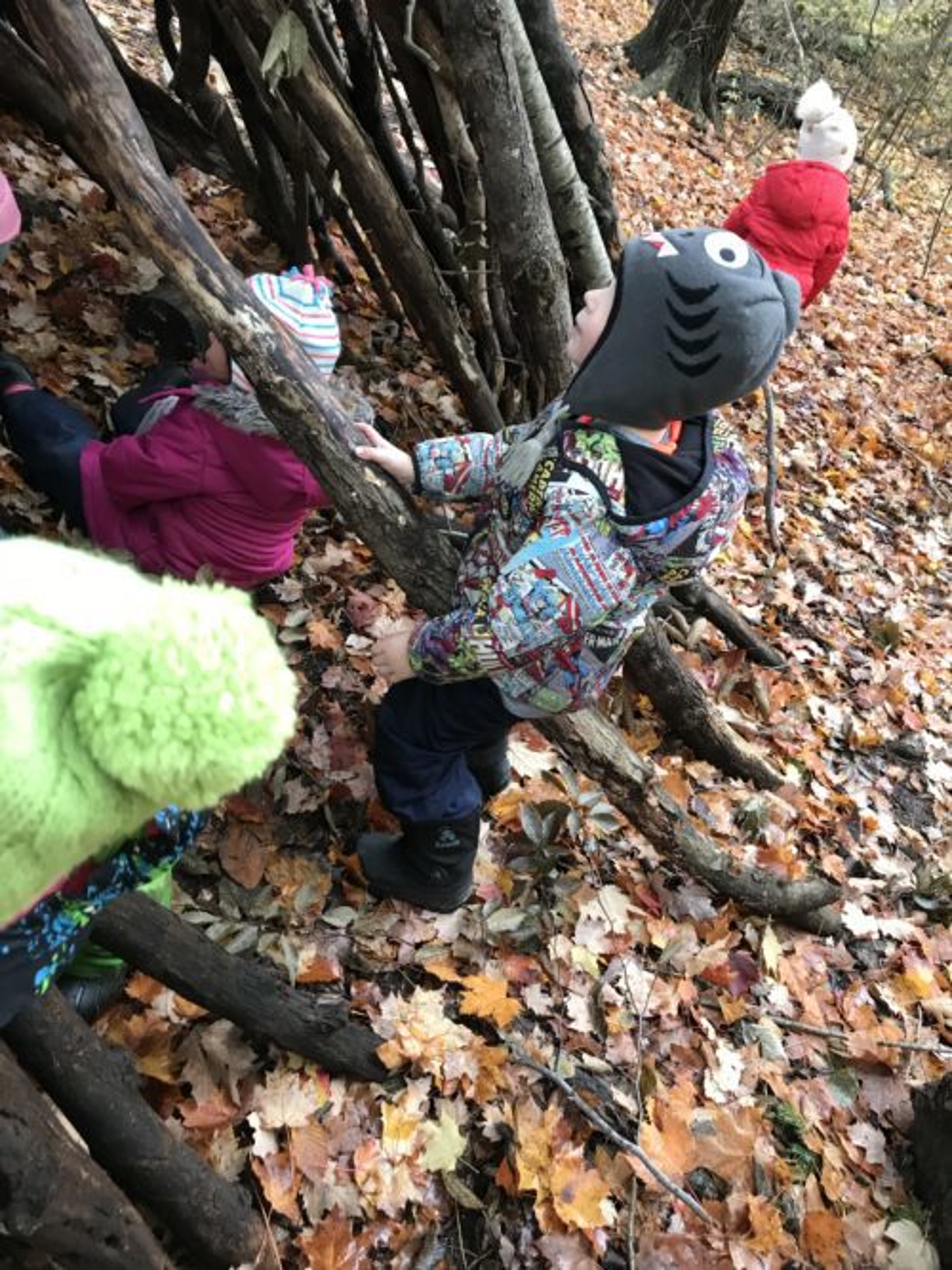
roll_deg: -29.8
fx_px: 1027
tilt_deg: -37.4
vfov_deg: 63.5
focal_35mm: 28
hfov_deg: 49.7
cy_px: 635
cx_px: 476
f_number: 1.8
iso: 40
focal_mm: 3.99
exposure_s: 1/30
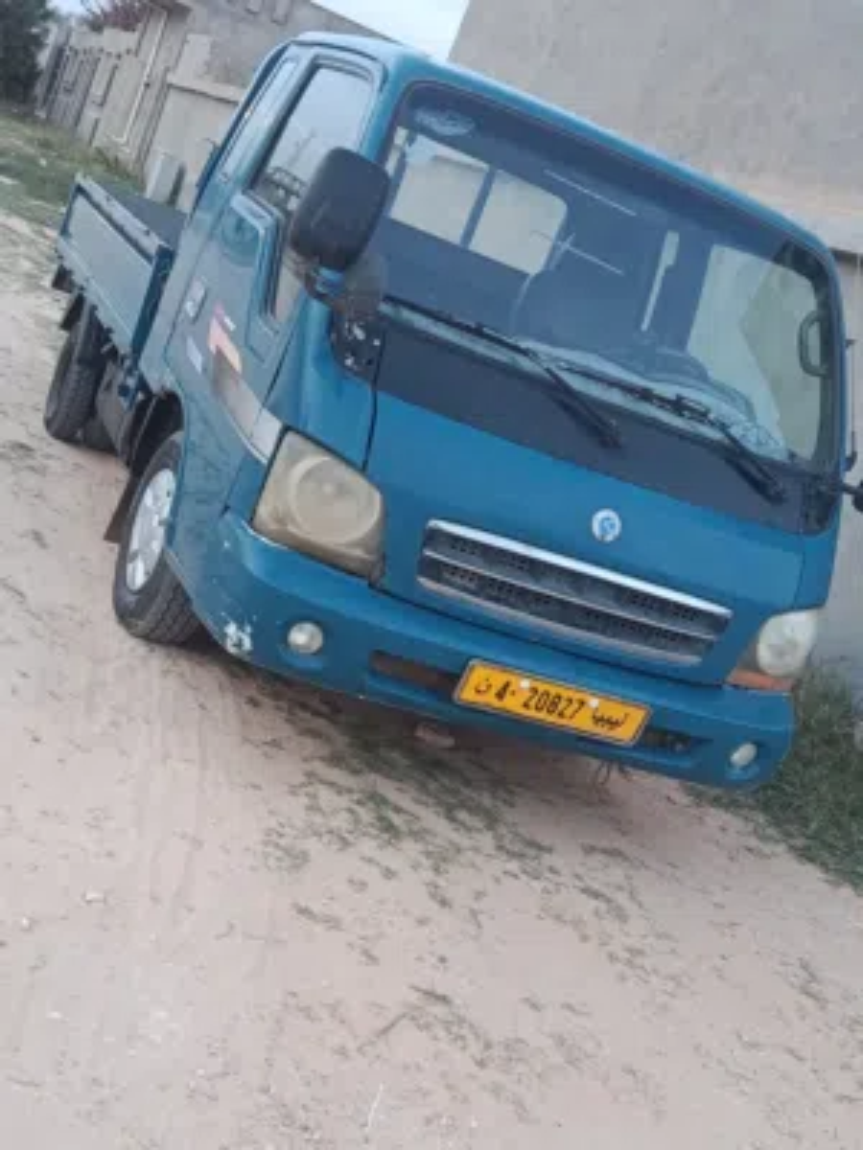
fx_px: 1463
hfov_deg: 32.9
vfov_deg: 42.9
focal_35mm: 44
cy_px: 575
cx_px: 432
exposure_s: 1/50
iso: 824
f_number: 1.7
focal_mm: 5.24
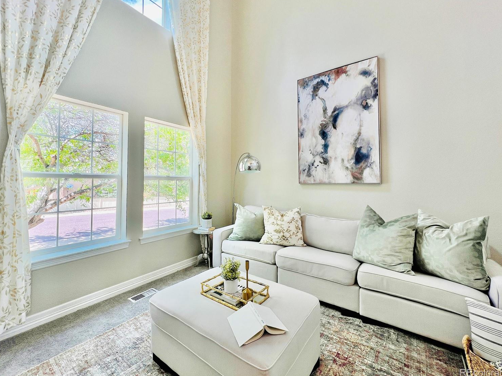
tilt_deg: +0.5
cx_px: 244
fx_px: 203
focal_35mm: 14
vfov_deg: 85.6
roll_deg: +0.0
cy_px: 177
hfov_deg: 102.0
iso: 32
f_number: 1.8
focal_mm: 1.57
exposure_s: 1/162
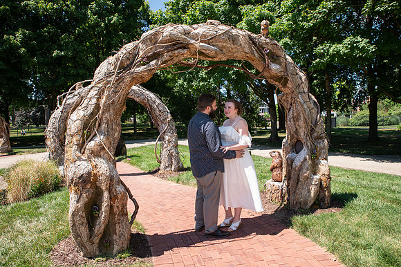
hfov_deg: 73.8
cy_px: 134
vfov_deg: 53.1
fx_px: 267
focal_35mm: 24
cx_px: 200
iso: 160
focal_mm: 24
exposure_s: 1/200
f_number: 8
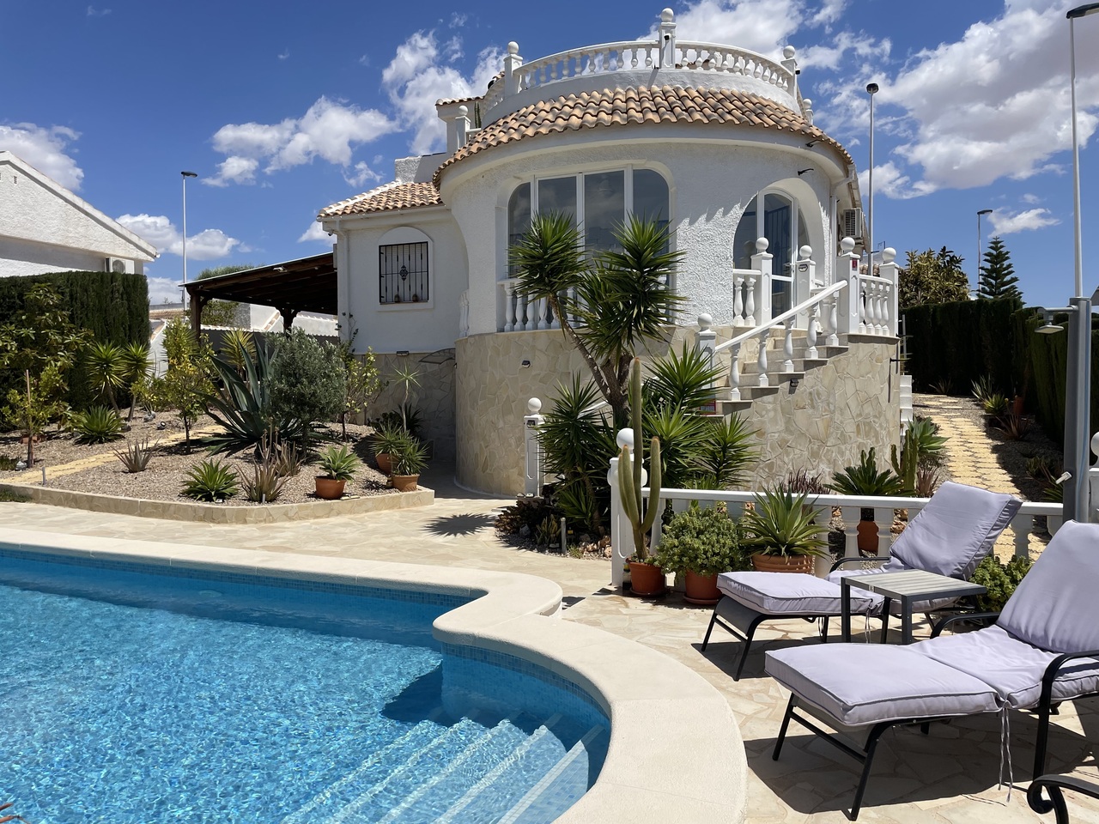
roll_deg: +0.9
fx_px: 825
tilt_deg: +0.1
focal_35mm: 26
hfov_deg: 67.3
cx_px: 550
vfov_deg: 53.1
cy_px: 412
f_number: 1.6
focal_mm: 4.2
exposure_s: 1/7299
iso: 32
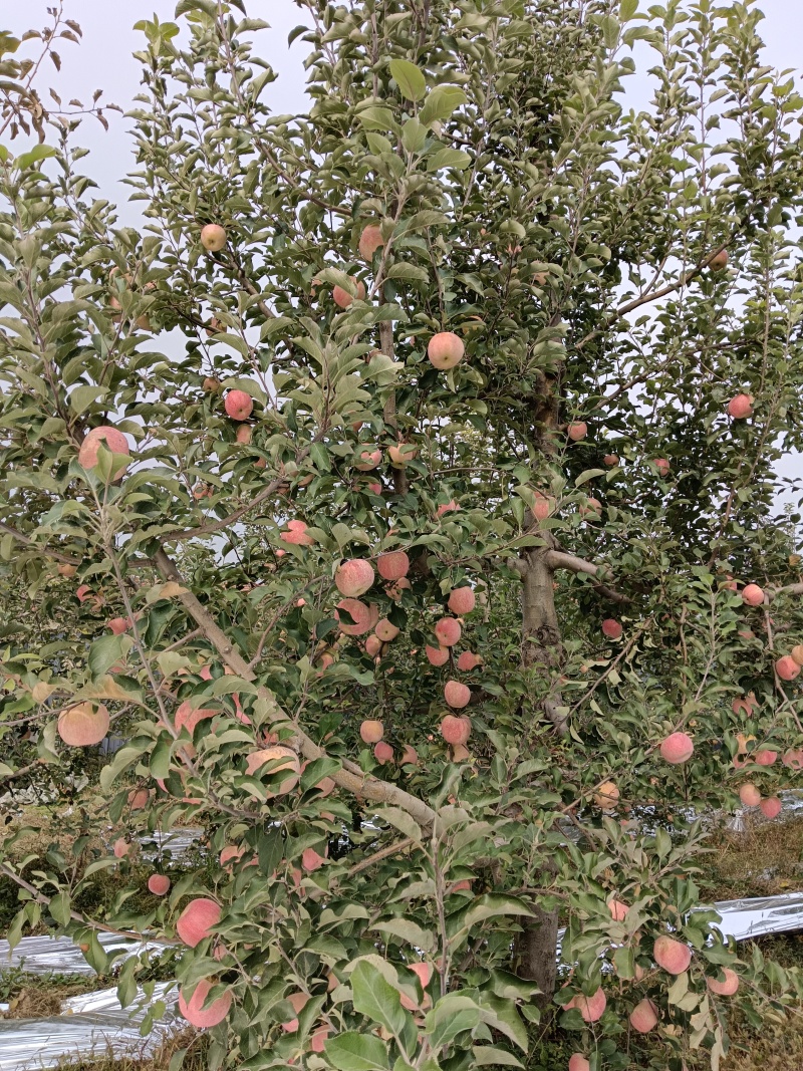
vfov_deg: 67.3
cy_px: 536
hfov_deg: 53.1
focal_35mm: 26
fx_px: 804
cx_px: 402
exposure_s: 1/473
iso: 102
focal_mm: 4.05
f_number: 1.8
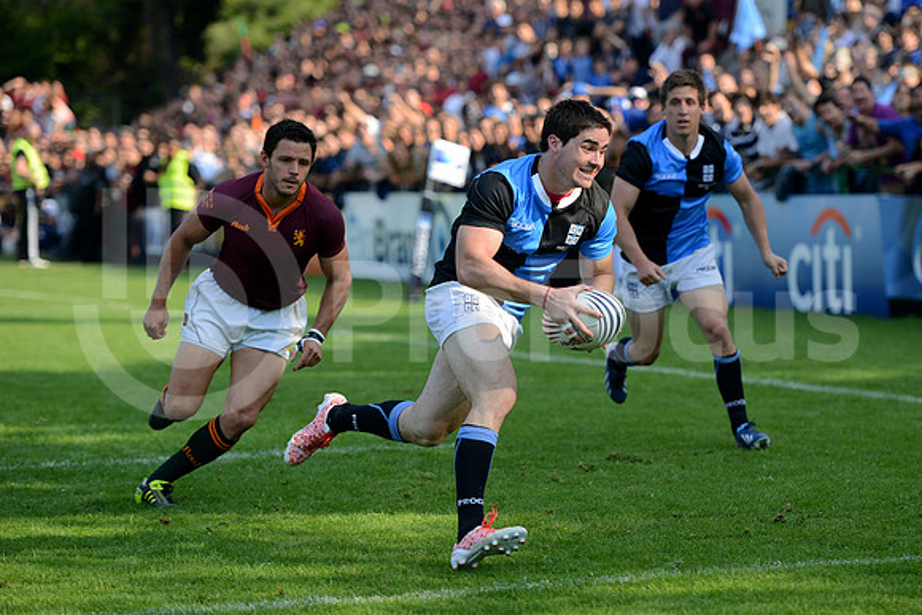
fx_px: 3458
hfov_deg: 15.2
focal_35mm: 135
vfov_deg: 10.2
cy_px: 308
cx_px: 461
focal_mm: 135
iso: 250
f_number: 2.8
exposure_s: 1/1000
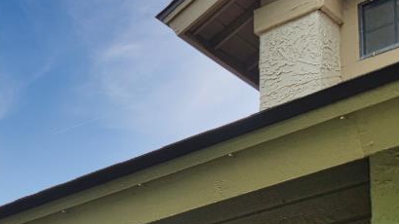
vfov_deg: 11.5
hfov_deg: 19.4
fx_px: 931
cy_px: 526
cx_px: -279
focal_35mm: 88
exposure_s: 1/320
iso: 100
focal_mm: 11
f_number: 3.2
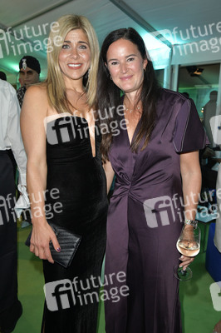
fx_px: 295
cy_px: 166
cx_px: 110
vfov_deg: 58.8
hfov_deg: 41.0
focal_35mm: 32
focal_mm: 32
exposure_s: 1/200
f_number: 5.6
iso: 2500
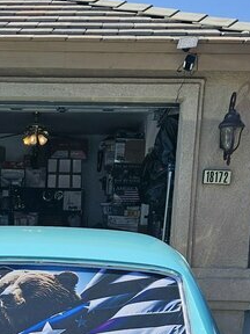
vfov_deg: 22.5
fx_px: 770
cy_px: 398
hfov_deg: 18.1
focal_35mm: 80
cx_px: 24
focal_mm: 5.4
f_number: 1.8
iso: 25
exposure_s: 1/2463
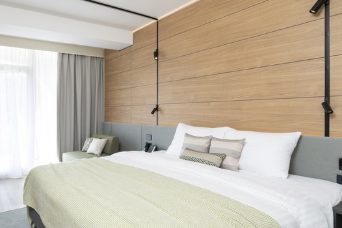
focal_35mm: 23
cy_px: 110
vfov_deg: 55.1
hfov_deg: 73.6
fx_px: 219
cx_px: 112
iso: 200
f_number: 8
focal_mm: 12
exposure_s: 1/15
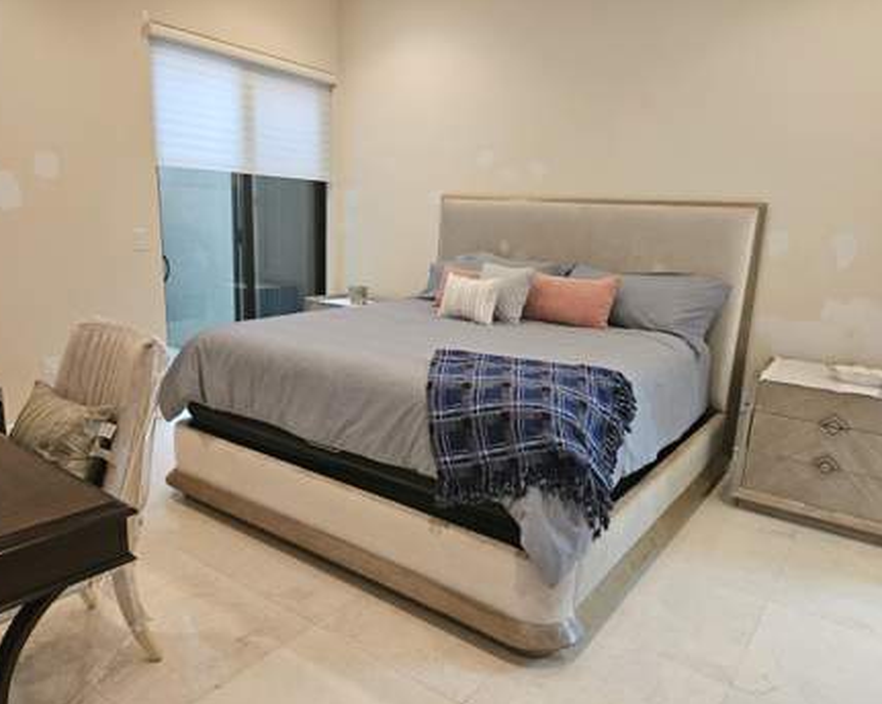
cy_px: 361
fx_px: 652
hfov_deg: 68.1
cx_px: 460
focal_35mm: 25
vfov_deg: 56.7
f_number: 1.8
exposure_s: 1/120
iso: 640
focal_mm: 5.4
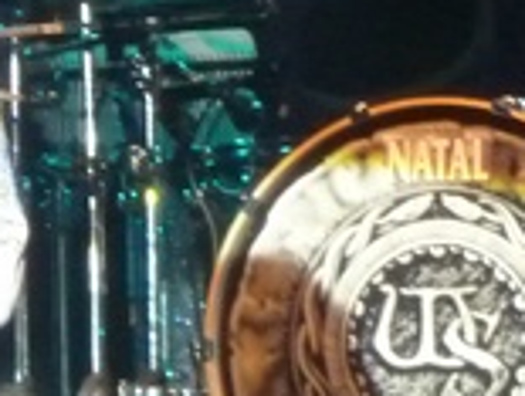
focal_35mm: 1121
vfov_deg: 1.3
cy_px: 12
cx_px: 220
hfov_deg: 1.8
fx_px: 17041
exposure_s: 1/20
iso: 800
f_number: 5.6
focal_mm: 44.5
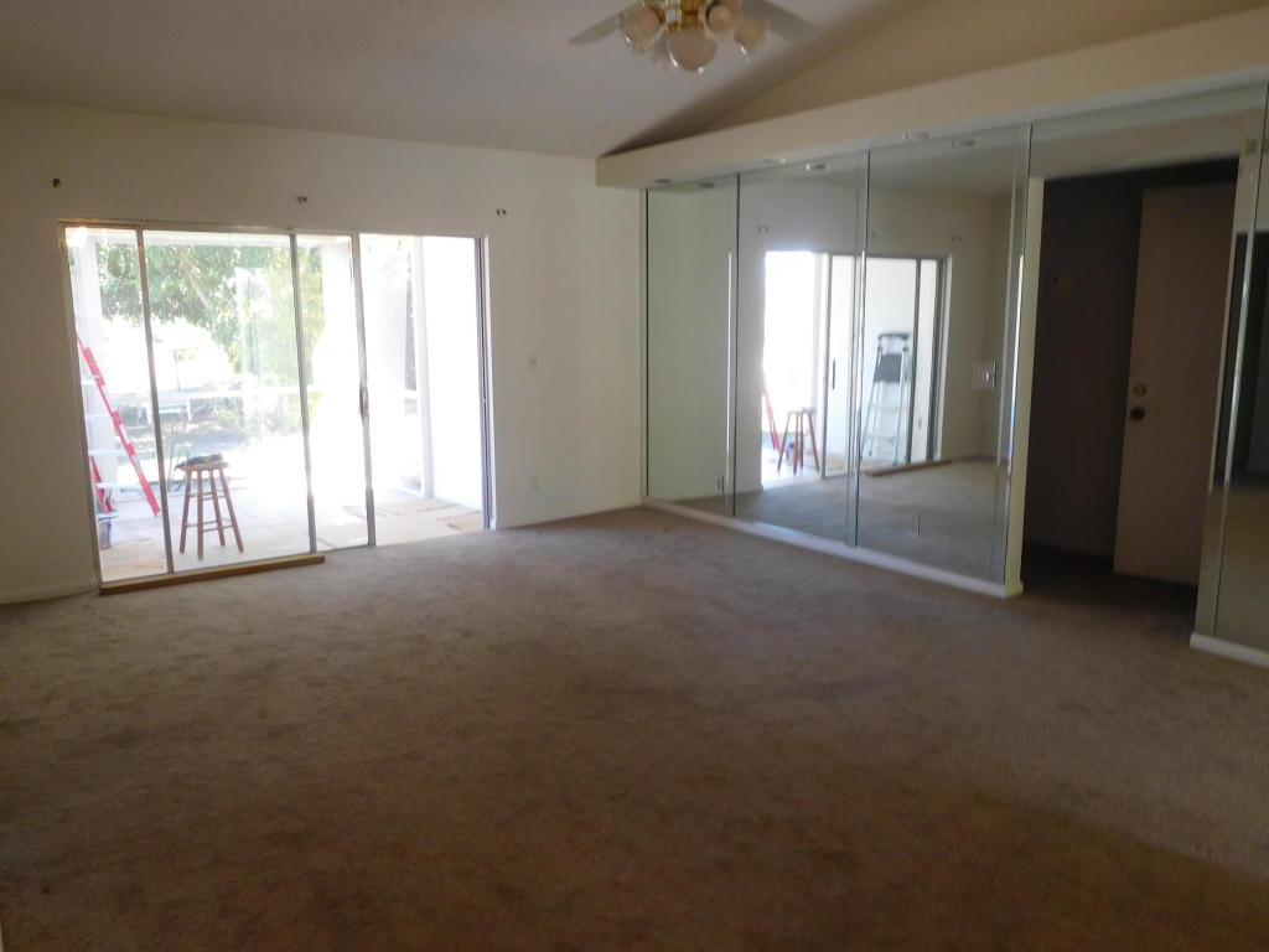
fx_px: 916
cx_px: 634
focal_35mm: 25
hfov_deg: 69.4
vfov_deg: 54.9
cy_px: 476
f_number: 3.4
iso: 200
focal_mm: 4.5
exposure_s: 1/30
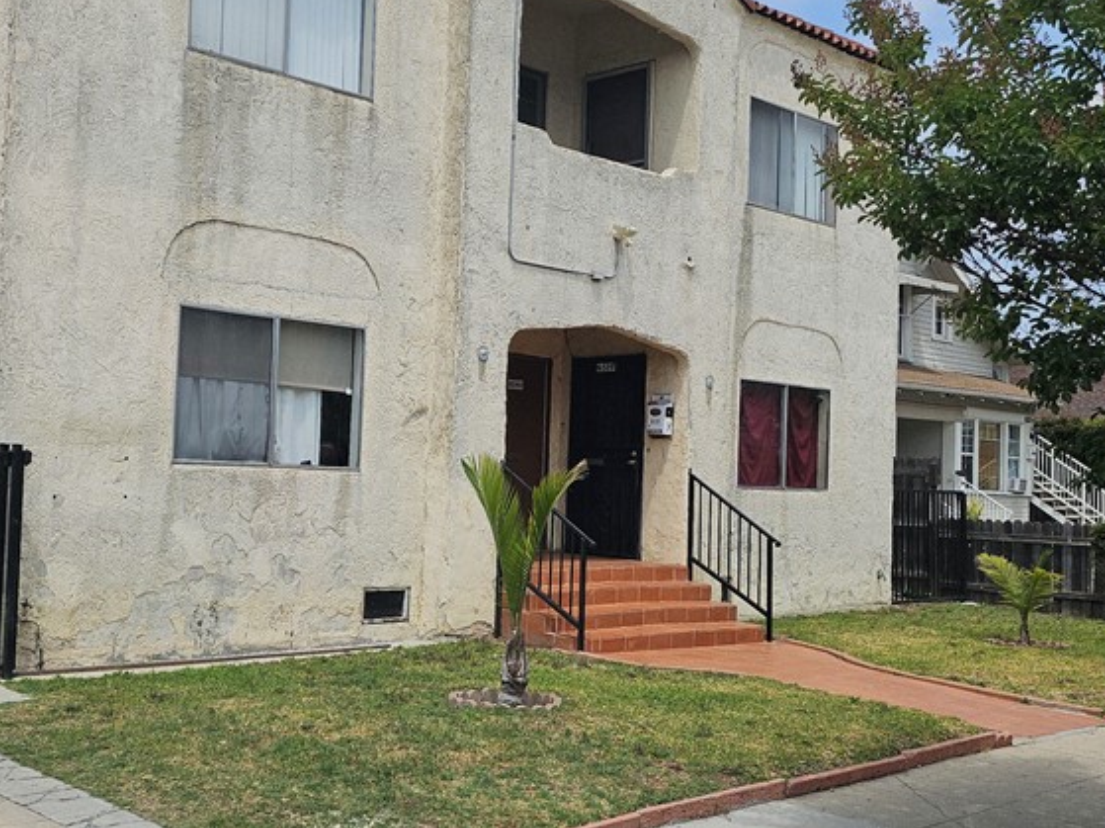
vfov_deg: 32.9
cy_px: 419
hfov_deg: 42.7
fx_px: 1404
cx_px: 439
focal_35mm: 44
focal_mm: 5
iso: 50
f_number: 1.8
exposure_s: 1/4980
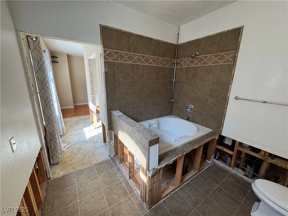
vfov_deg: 85.7
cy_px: 108
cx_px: 144
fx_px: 116
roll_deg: -2.0
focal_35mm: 14
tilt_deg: -15.0
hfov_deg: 102.1
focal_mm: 2.22
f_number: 2.2
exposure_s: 1/120
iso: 80
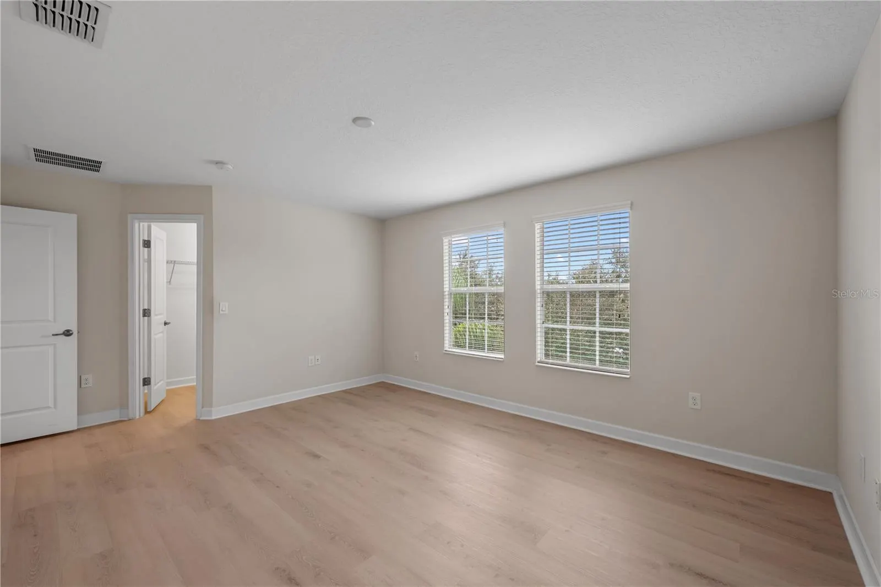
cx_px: 440
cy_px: 294
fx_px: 343
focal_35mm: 14
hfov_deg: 104.3
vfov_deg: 81.2
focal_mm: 14
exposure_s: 1/10
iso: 250
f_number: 5.6
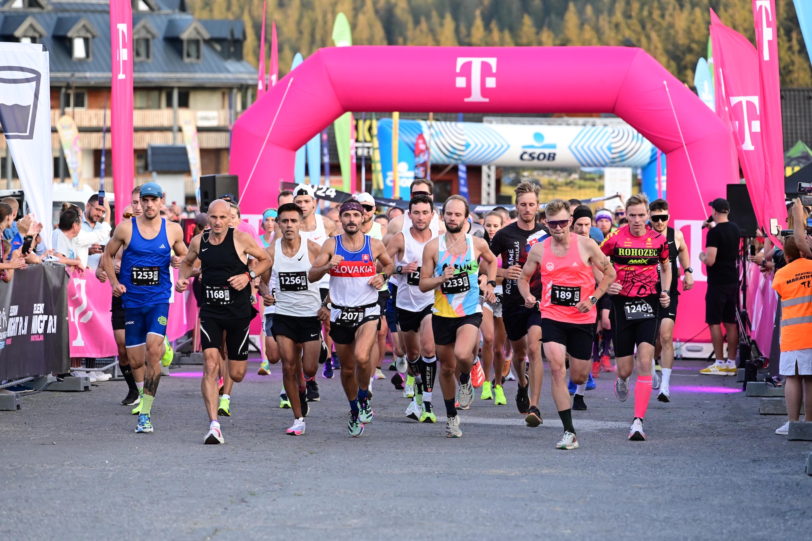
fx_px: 3381
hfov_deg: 13.7
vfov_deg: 9.1
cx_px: 406
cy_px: 270
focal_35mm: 150
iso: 2500
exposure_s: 1/1250
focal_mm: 150
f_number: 4
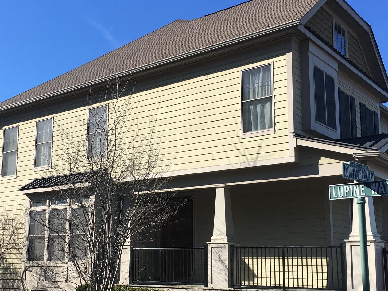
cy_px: 174
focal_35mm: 47
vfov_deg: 30.8
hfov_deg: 40.4
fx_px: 527
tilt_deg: +9.7
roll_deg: -0.9
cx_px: 175
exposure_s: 1/1202
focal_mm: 4.15
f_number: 2.2
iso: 25
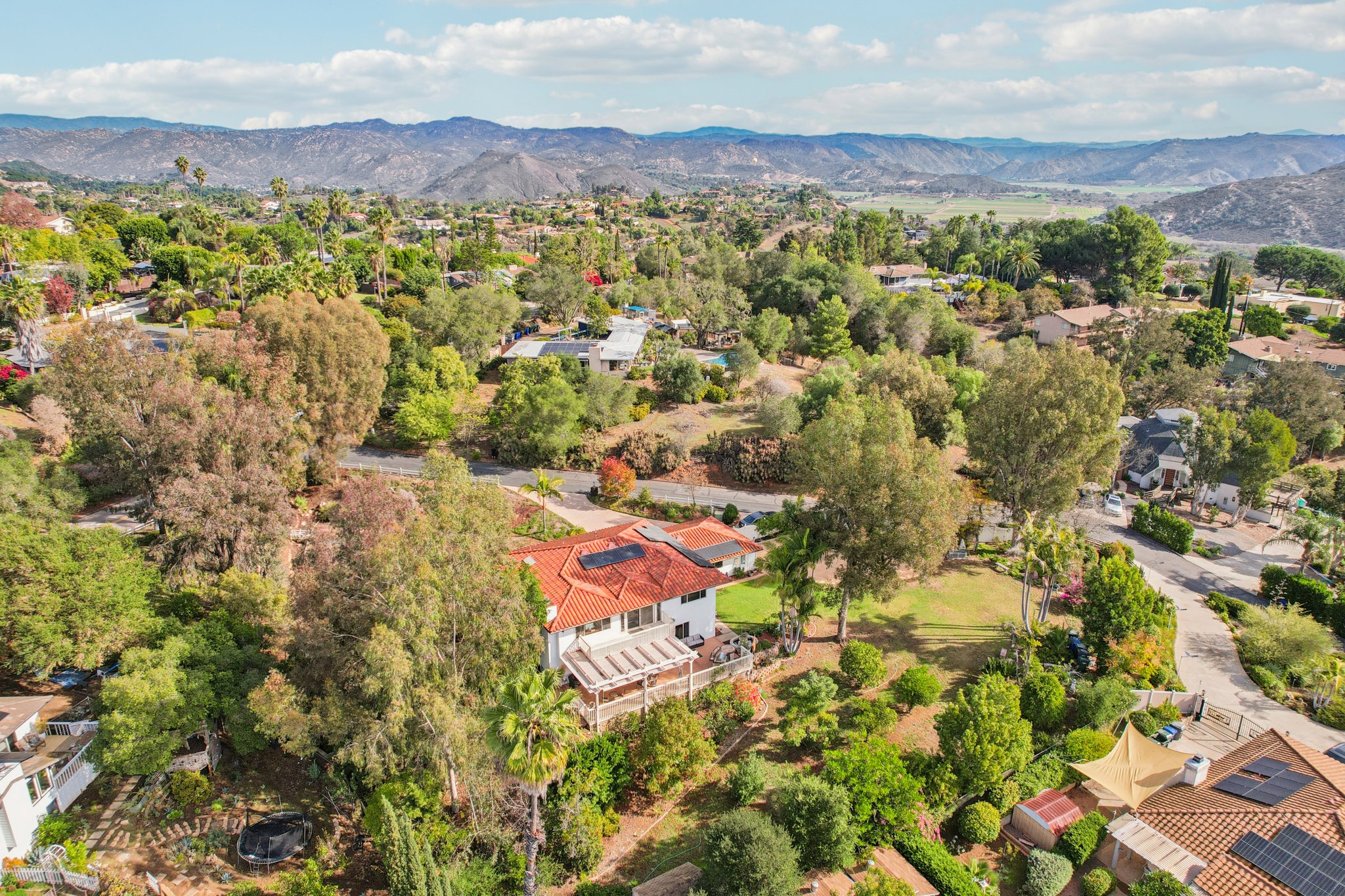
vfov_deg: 57.2
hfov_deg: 78.6
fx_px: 822
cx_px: 672
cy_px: 448
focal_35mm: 22
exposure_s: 1/1250
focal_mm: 8.4
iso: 110
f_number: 2.8
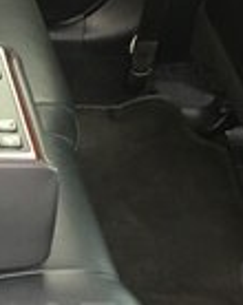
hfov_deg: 14.6
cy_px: 327
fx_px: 919
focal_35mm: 102
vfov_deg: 18.2
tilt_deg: -45.6
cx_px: -53
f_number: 2.2
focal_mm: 4.15
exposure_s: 1/17
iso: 100
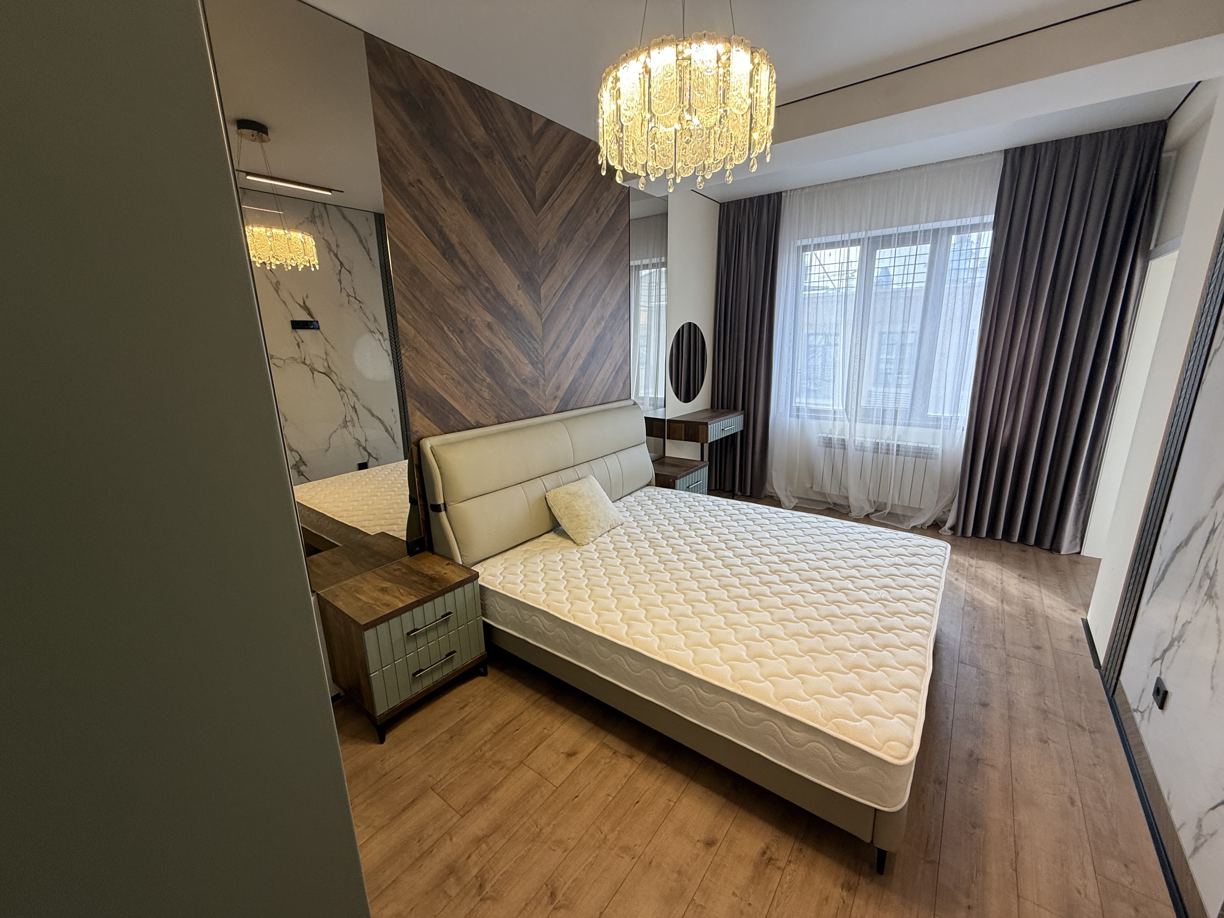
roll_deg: +0.5
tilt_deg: -12.3
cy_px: 459
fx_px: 495
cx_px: 612
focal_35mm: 14
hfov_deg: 102.1
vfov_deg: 85.7
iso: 80
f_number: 2.2
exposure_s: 1/99
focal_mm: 2.22
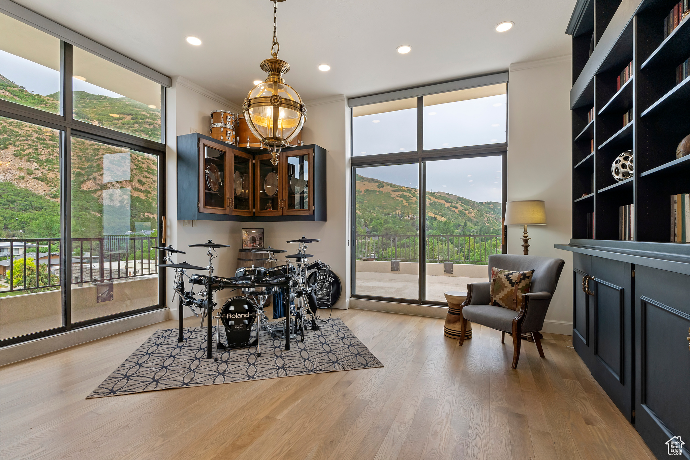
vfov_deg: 72.0
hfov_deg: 95.0
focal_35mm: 16
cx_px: 345
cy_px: 230
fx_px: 316
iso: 160
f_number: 9
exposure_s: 1/13
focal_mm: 11
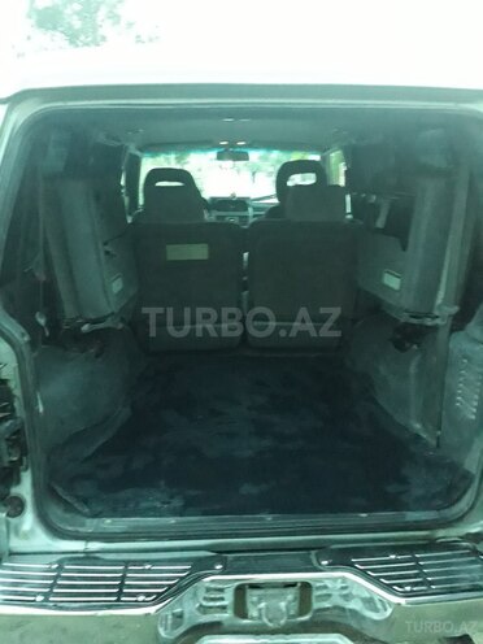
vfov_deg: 65.3
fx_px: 502
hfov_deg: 51.4
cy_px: 322
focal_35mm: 27
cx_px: 242
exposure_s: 1/17
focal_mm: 3.6
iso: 800
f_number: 1.9
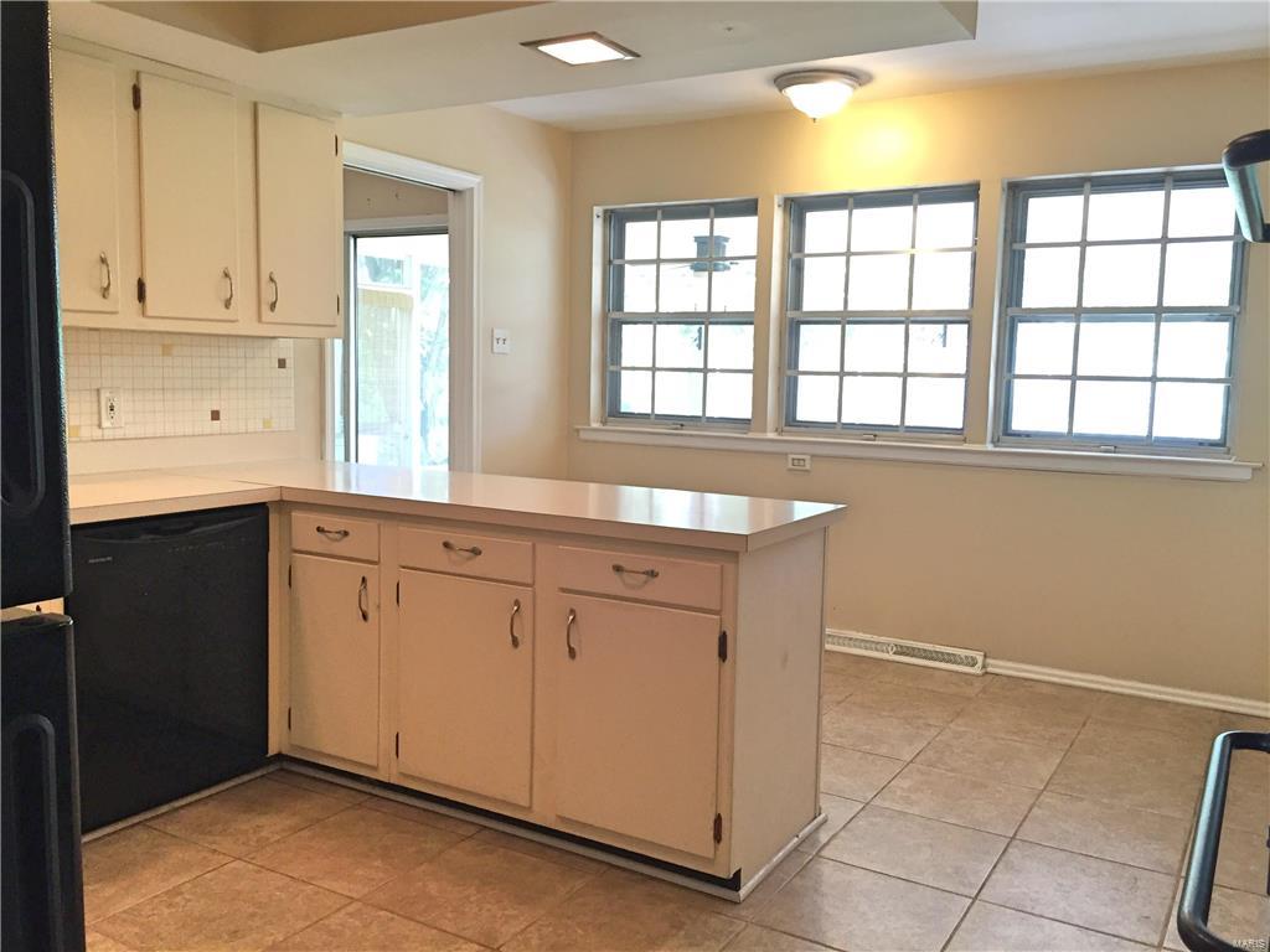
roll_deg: -1.2
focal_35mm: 29
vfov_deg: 48.2
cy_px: 476
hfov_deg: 61.7
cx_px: 635
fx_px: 1064
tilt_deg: -5.3
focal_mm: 4.15
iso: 125
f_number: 2.2
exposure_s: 1/30
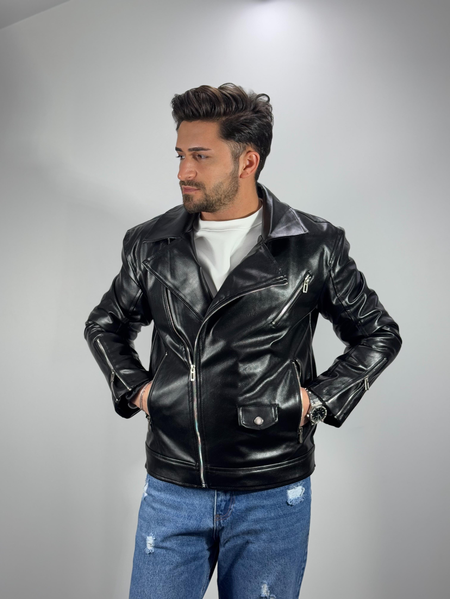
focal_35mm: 48
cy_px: 300
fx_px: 832
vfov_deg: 39.7
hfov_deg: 30.3
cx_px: 225
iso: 64
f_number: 1.78
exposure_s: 1/100
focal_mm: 6.76
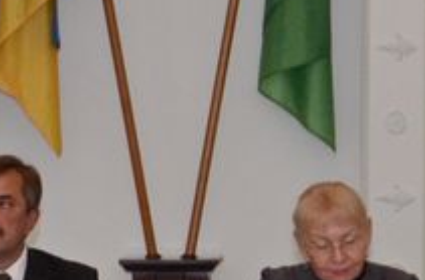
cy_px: 354
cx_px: -137
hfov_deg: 4.9
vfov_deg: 3.2
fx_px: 4928
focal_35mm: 419
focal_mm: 42
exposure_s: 1/250
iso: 800
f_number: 4.8
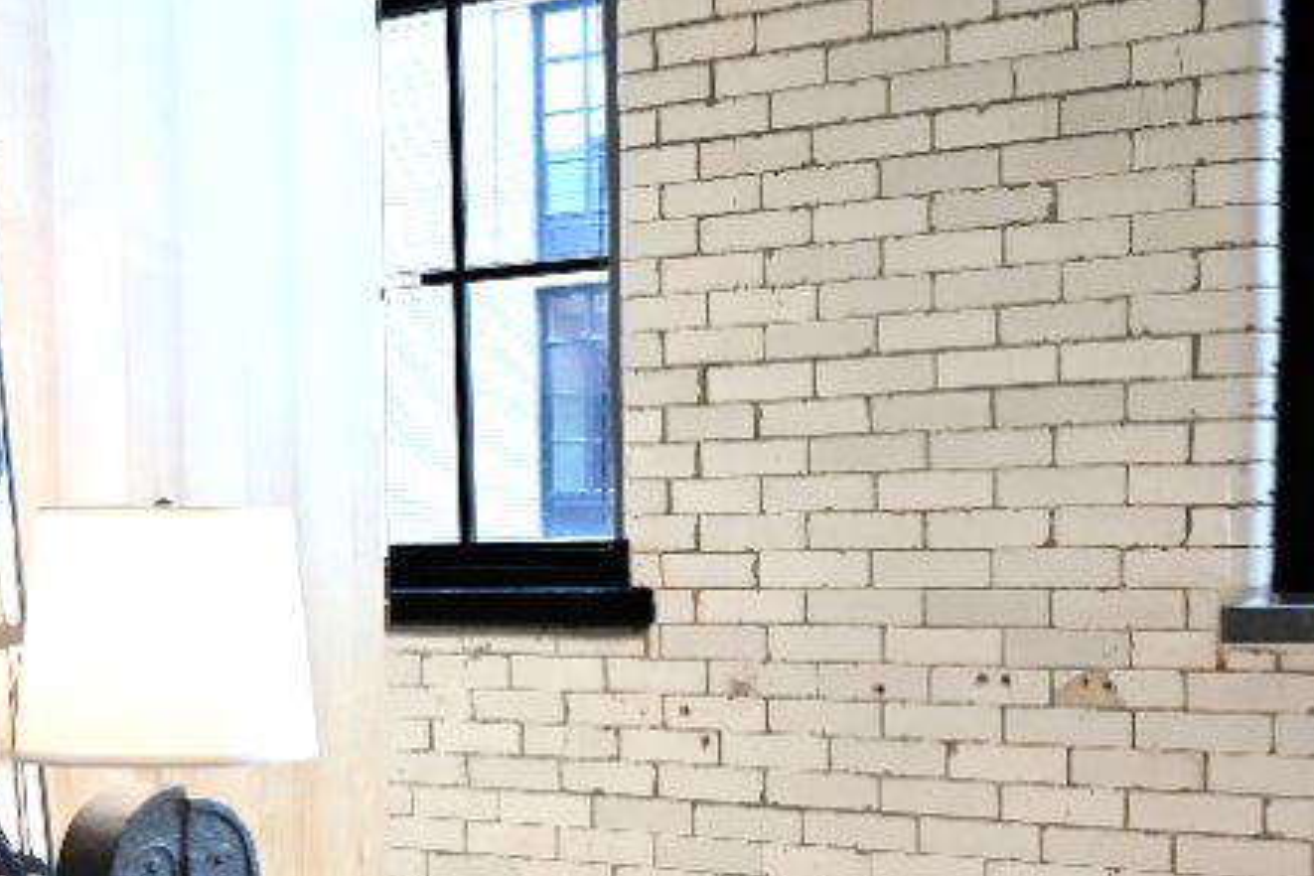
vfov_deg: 20.6
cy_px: 740
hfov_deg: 30.5
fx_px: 2372
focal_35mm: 65
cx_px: 361
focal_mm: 14
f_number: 4.5
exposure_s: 1/30
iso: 400
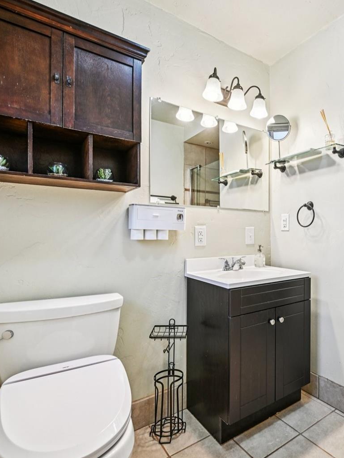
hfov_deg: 60.3
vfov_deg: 79.0
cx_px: 254
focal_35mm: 21
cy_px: 231
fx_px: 278
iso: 125
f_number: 8
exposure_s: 1/15
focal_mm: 14
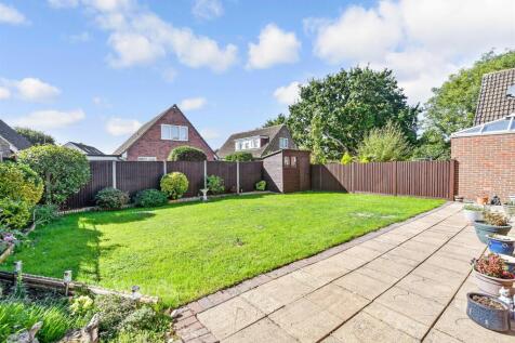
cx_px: 258
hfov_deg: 100.4
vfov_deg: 77.3
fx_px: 214
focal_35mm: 15
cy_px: 172
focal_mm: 10
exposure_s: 1/200
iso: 160
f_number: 8
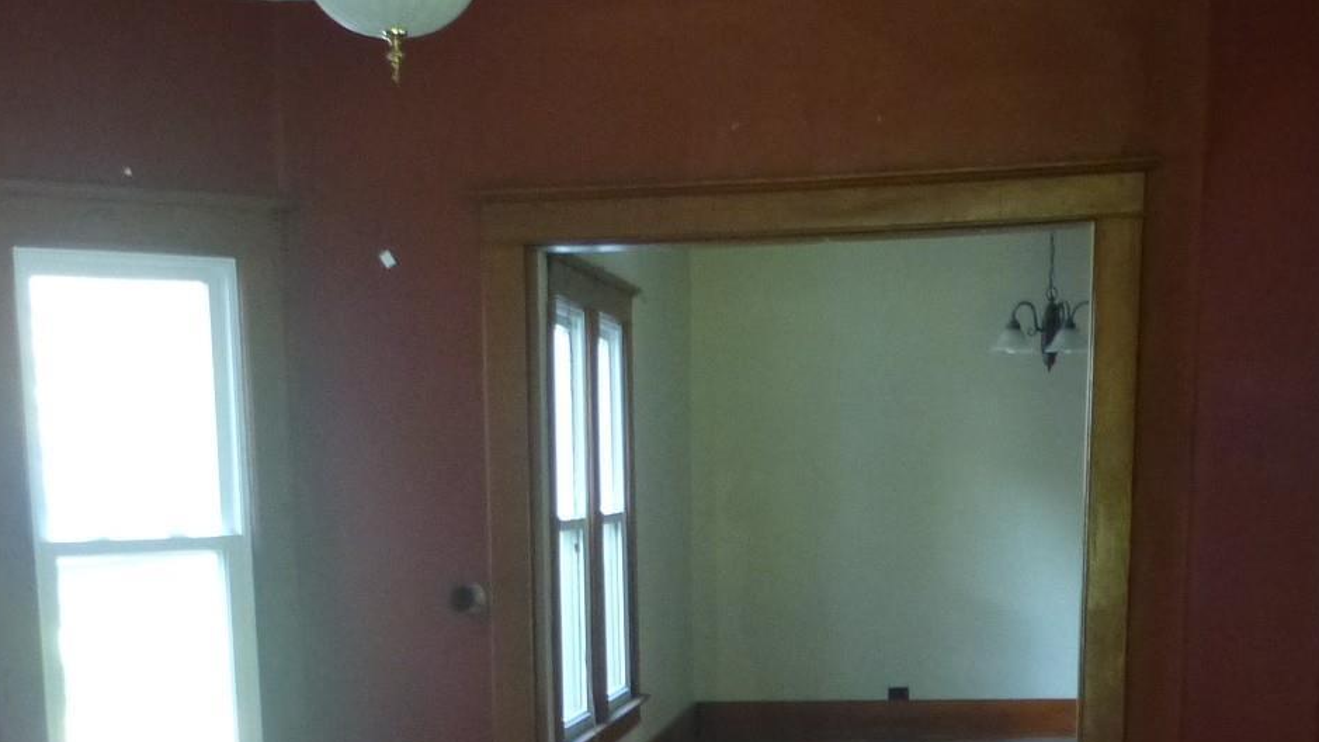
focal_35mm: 57
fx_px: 1993
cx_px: 638
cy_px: 942
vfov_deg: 19.6
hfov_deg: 36.6
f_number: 3.3
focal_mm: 4.3
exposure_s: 1/15
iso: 400
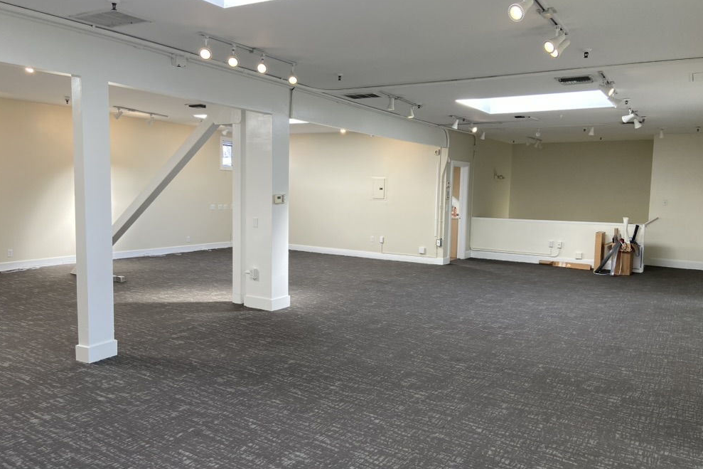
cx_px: 355
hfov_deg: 65.5
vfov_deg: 46.4
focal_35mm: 28
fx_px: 547
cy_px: 236
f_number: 1.8
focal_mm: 4.25
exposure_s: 1/121
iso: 50
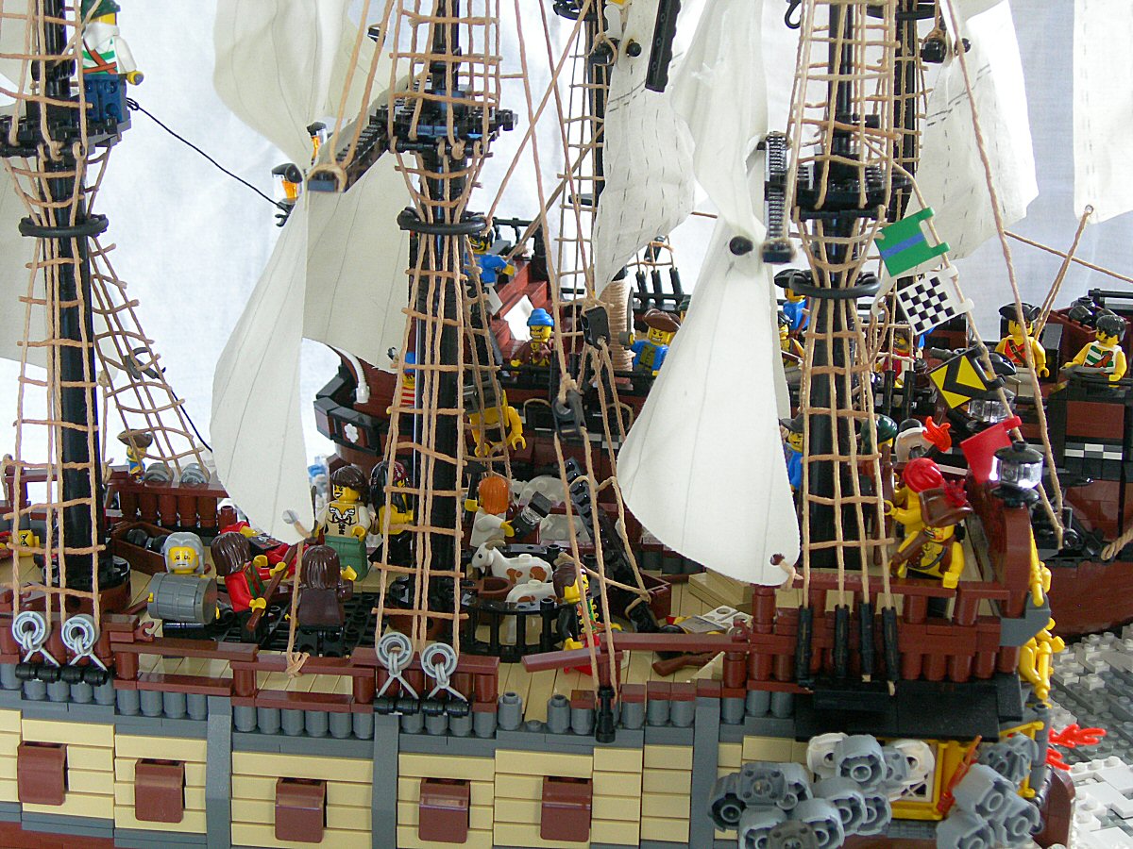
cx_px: 566
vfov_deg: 24.0
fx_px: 1997
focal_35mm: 61
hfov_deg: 31.7
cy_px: 424
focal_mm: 12.7
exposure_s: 1/3.7
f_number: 3.5
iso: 200
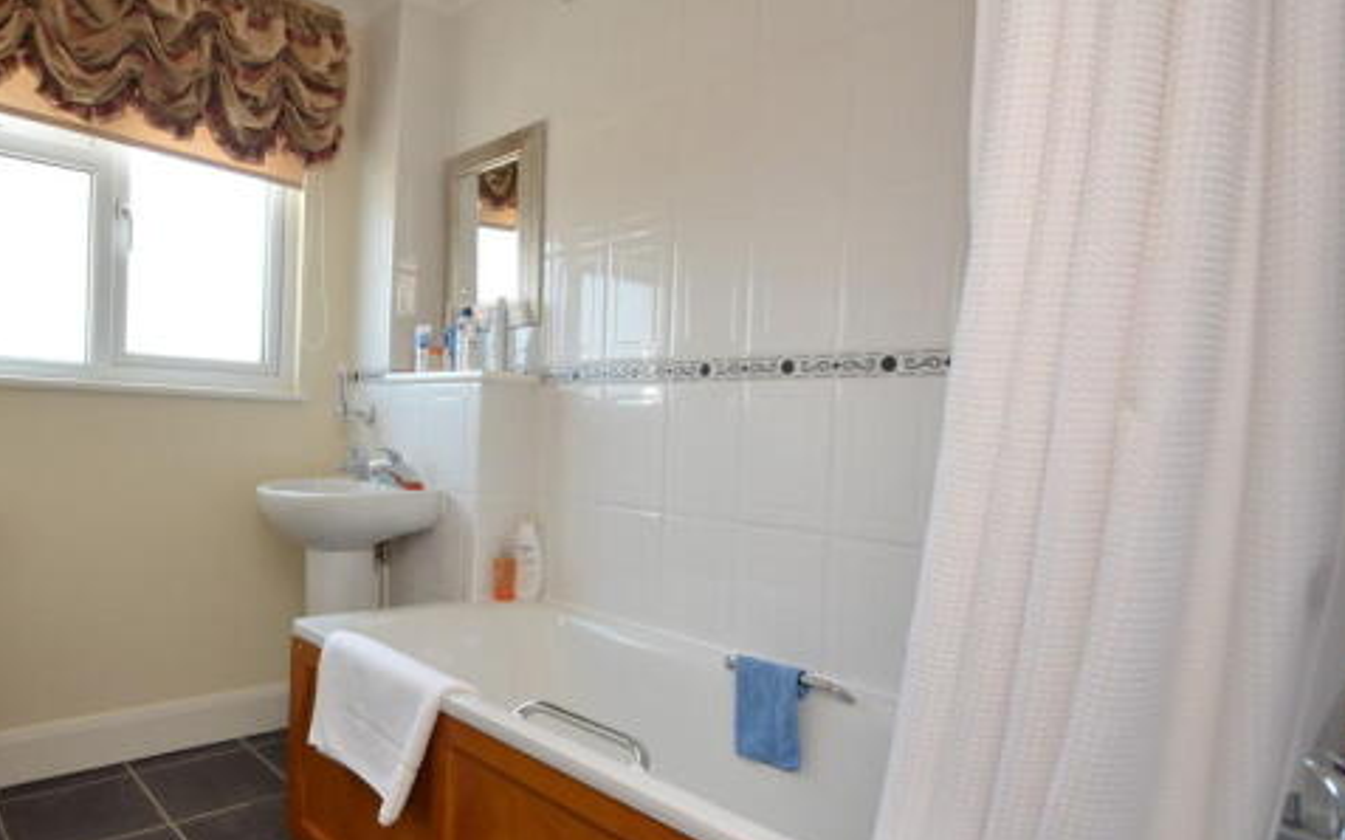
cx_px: 458
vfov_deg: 57.2
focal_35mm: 21
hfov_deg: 79.8
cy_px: 407
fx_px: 770
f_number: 5.6
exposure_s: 1/125
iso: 400
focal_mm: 10
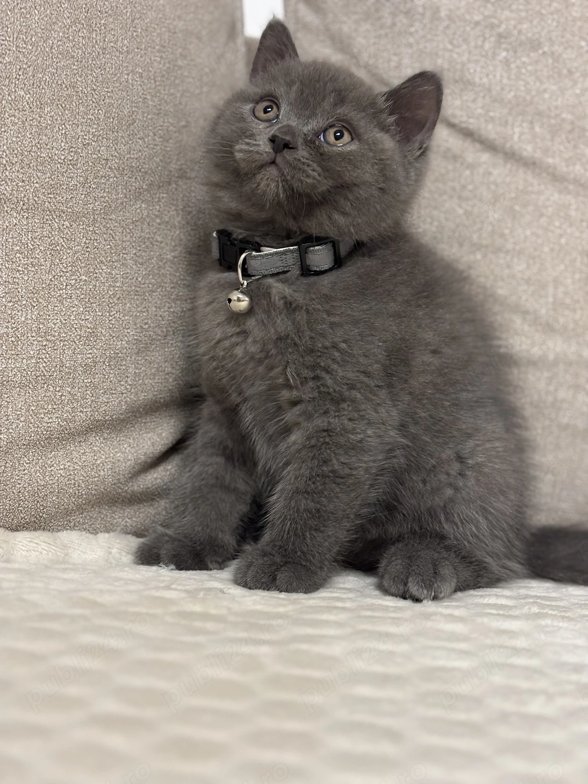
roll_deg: -4.8
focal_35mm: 52
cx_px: 294
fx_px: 1178
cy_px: 392
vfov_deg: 36.8
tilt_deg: -4.2
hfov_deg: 28.0
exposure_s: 1/25
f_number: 1.6
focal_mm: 5.96
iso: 250
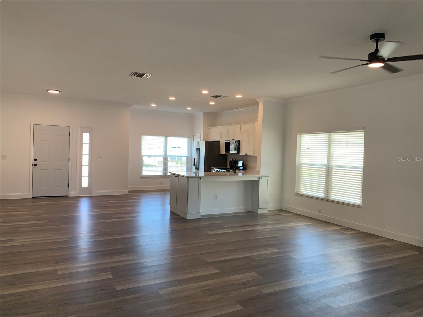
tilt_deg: -2.3
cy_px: 158
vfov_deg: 53.1
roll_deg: -1.5
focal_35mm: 26
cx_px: 212
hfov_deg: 67.3
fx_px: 318
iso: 64
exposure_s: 1/121
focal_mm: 4.25
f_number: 1.8
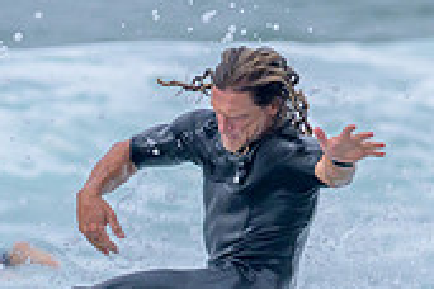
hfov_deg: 0.9
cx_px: 111
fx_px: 27701
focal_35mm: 2298
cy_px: 560
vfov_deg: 0.6
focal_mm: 560
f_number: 11
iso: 900
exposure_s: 1/2000
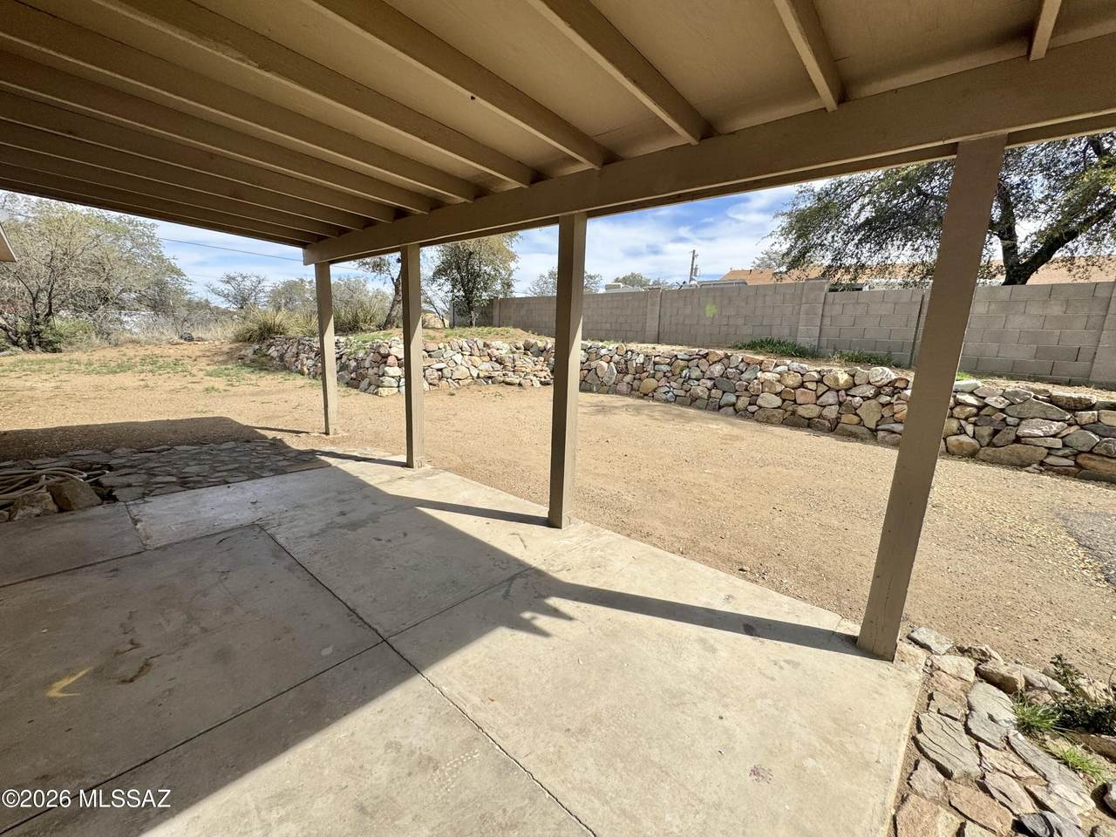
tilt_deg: -11.4
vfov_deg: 85.7
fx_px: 451
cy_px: 418
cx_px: 558
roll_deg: -2.5
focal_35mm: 14
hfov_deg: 102.1
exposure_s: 1/2083
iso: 50
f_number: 2.2
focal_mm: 2.22
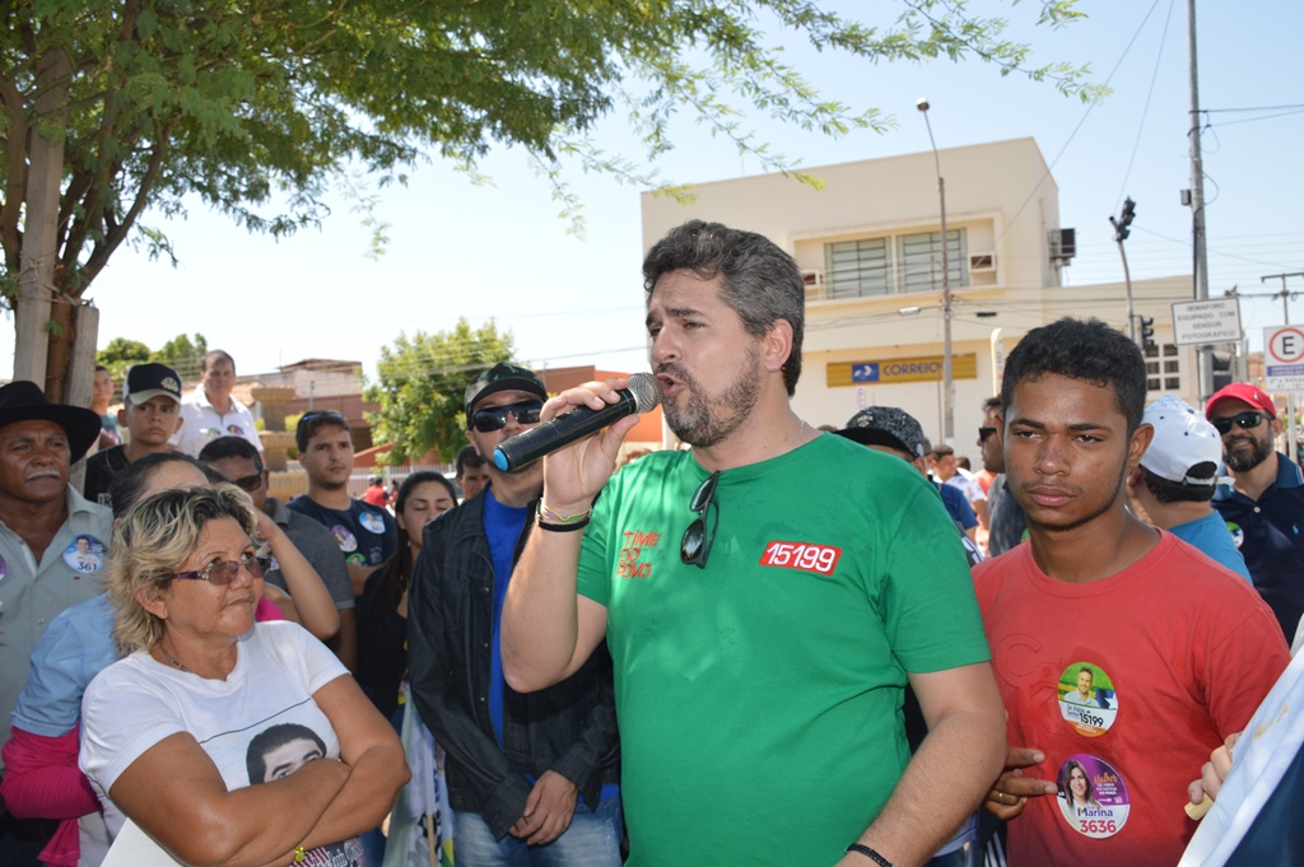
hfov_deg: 62.0
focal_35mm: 30
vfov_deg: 43.5
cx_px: 652
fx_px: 1086
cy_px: 434
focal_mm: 20
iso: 100
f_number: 6.3
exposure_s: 1/160
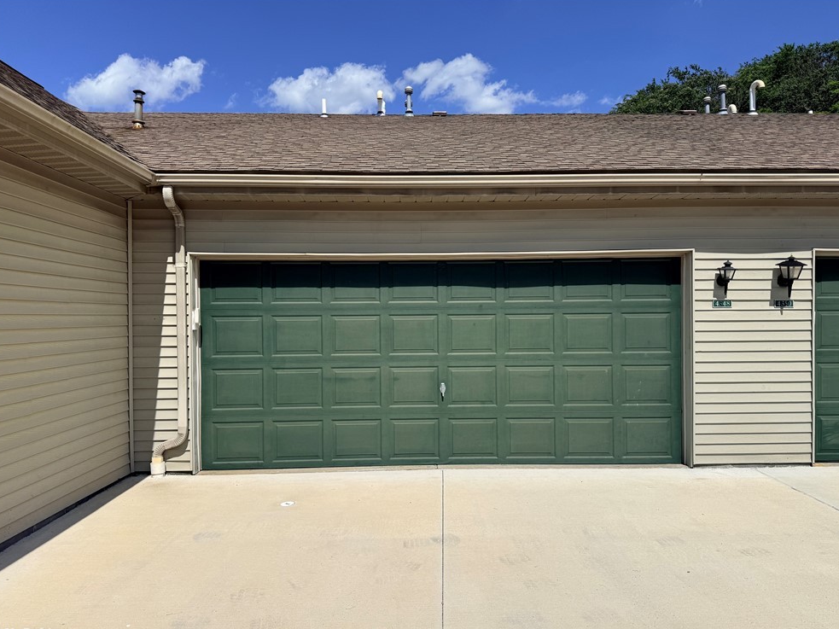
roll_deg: +0.1
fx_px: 606
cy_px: 322
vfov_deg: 54.9
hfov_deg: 69.4
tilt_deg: -0.8
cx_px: 427
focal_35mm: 25
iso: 80
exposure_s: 1/9091
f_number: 1.78
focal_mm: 6.76
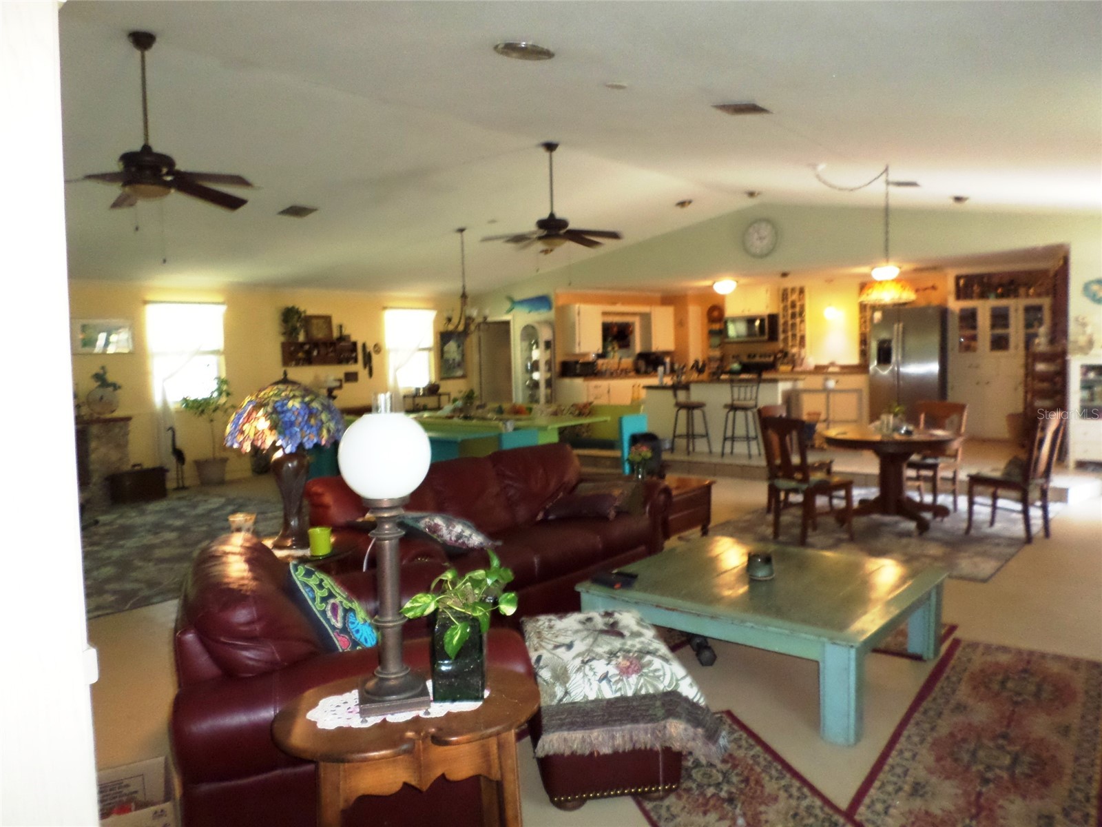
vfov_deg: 54.9
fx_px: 796
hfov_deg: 69.4
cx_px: 551
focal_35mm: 25
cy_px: 414
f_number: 2.5
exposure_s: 1/30
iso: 320
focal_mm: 4.5
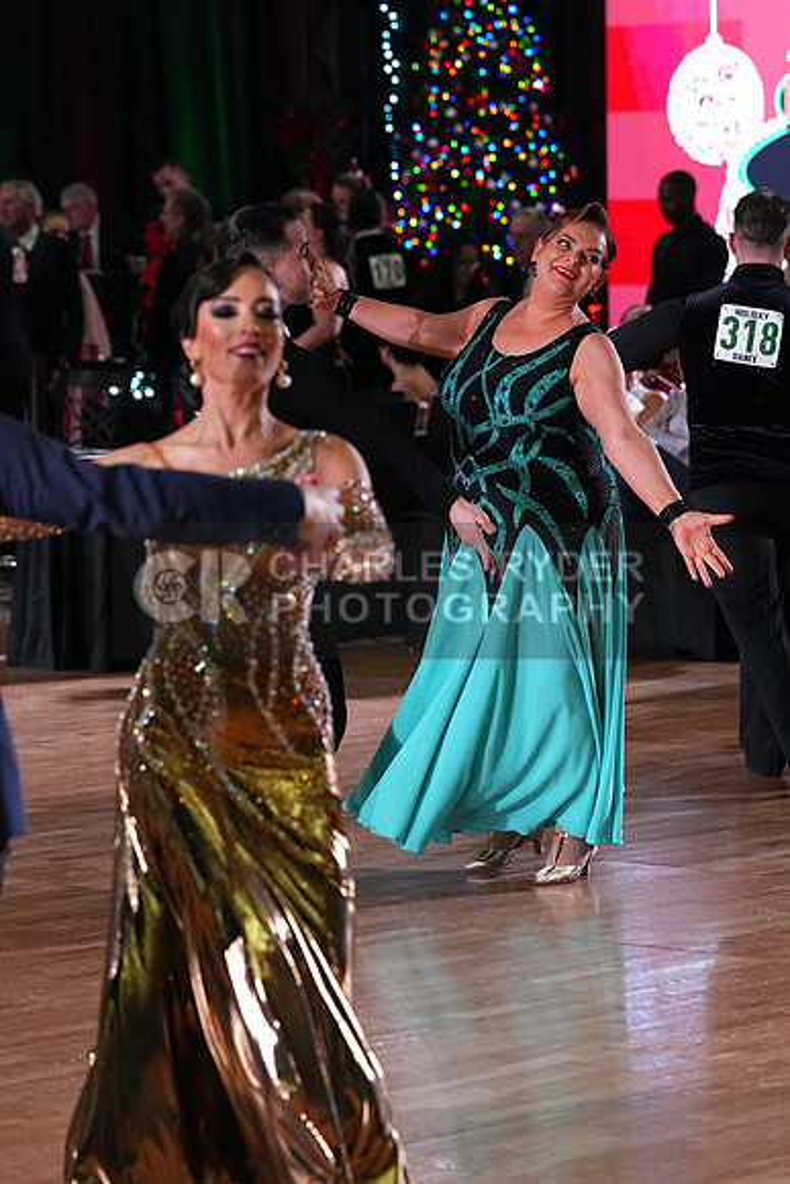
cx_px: 395
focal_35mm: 153
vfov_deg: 13.4
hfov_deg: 9.0
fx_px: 5033
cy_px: 592
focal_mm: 153
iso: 6400
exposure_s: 1/400
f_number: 5
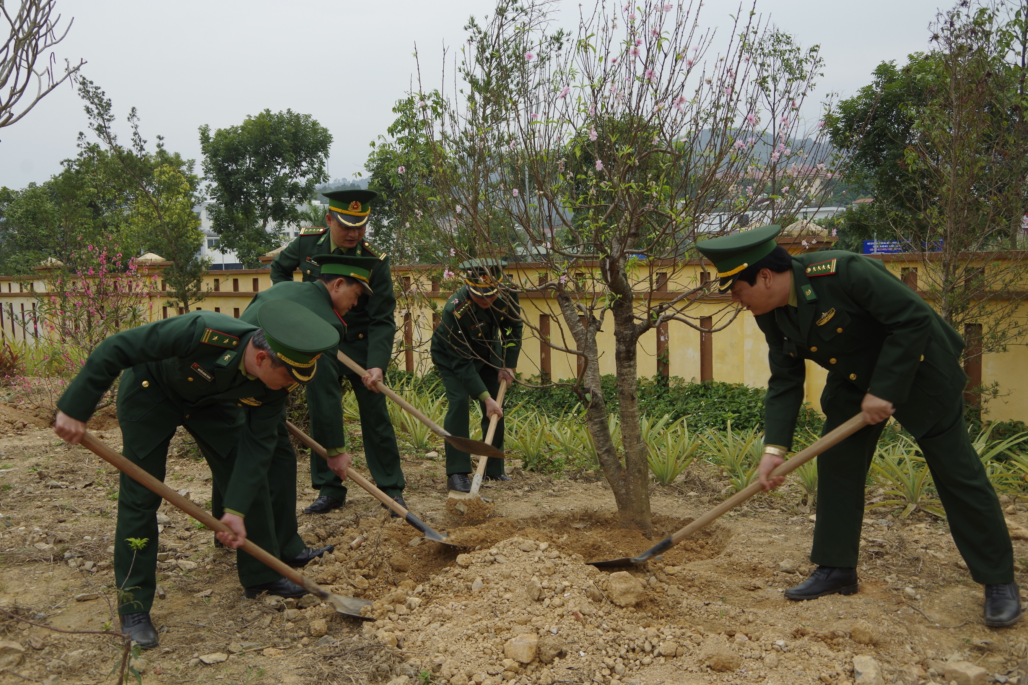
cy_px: 342
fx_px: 885
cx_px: 514
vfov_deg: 42.3
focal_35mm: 31
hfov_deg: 60.3
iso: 100
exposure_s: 1/125
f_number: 6.3
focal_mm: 21
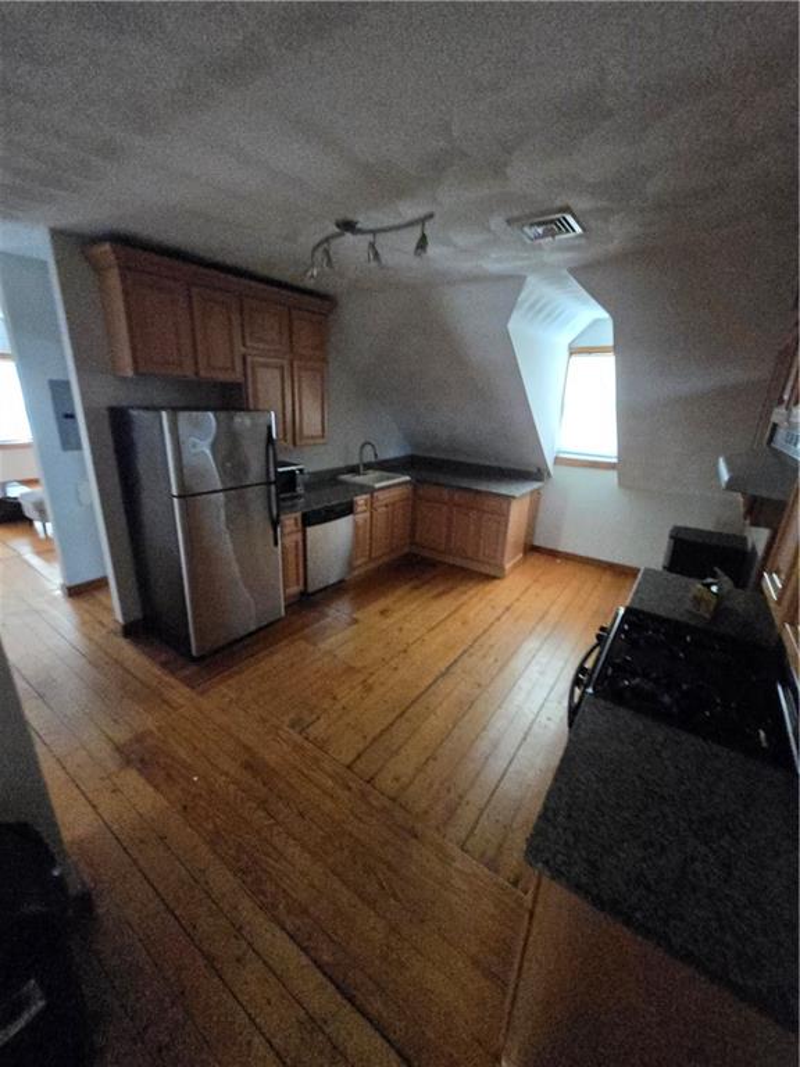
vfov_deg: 106.2
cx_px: 400
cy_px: 534
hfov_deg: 89.9
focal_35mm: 13
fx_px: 401
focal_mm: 1.7
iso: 1600
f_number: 2.2
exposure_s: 1/40
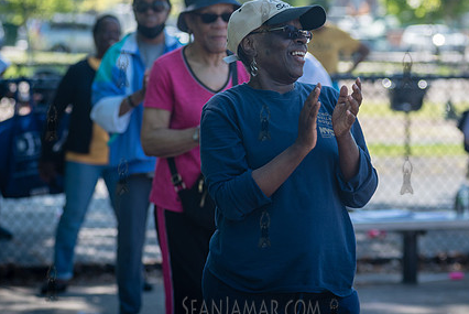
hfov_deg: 13.0
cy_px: 134
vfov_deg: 8.7
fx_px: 2060
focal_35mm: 158
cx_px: 285
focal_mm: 100
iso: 200
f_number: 3.5
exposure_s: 1/640
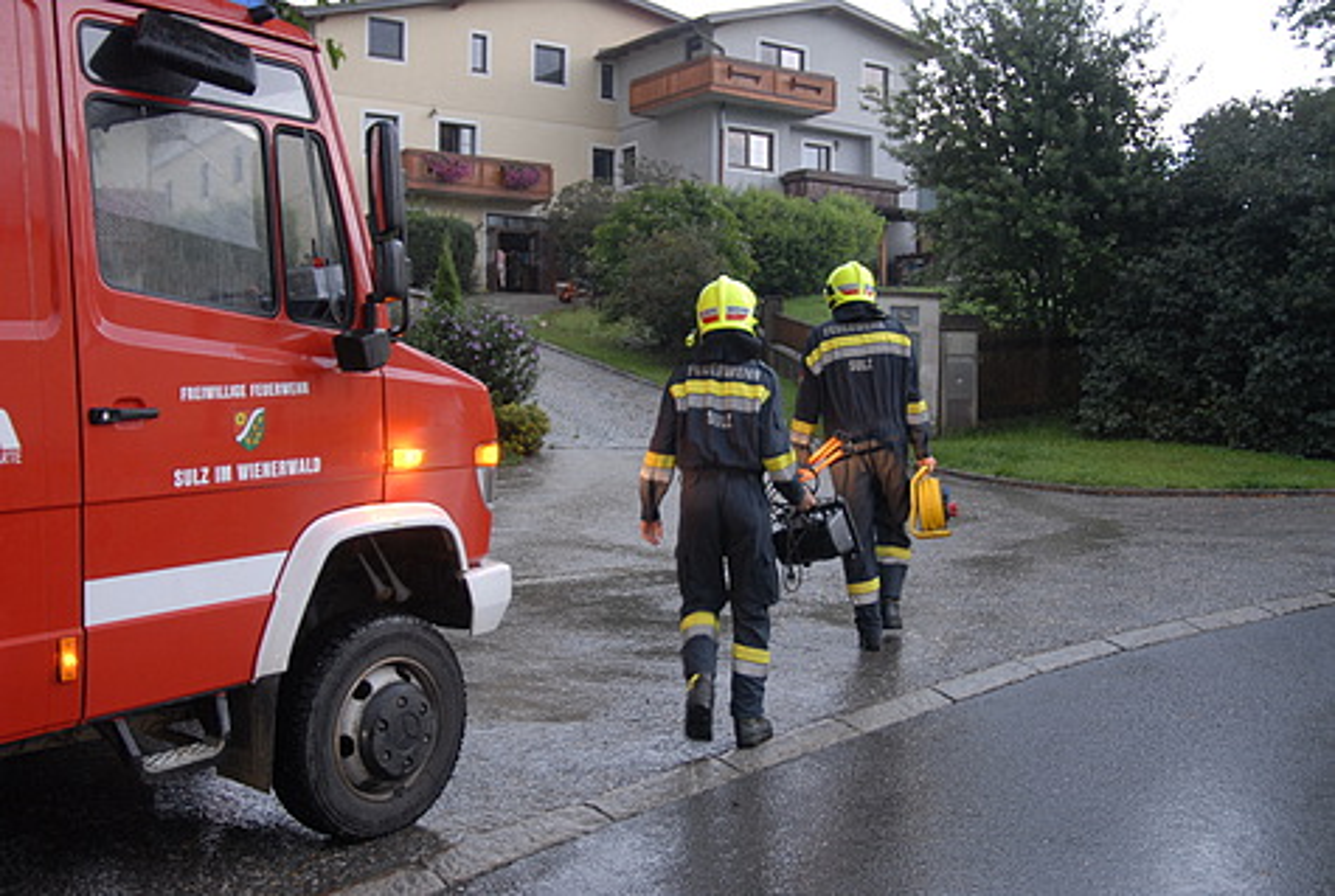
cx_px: 668
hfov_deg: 53.0
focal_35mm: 36
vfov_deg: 37.0
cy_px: 448
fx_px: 1338
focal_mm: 24
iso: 400
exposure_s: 1/40
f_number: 3.5
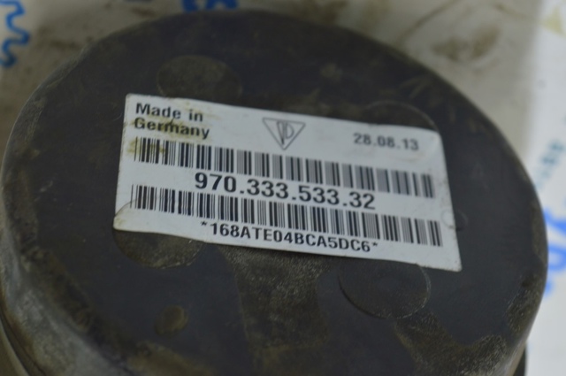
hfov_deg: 24.6
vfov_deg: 16.5
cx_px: 283
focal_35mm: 82
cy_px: 188
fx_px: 1295
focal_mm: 55
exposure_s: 1/20
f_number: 5.6
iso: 400
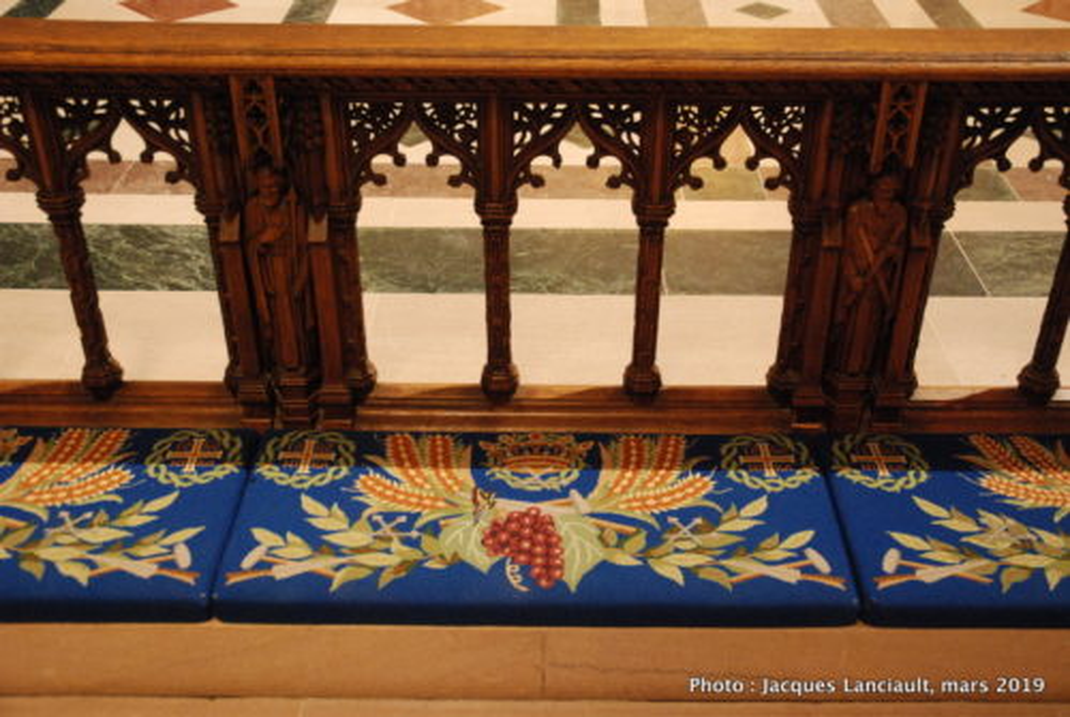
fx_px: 1206
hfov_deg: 47.9
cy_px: 358
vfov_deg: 33.1
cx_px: 535
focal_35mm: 40
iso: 1600
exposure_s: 1/15
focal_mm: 27
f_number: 3.8
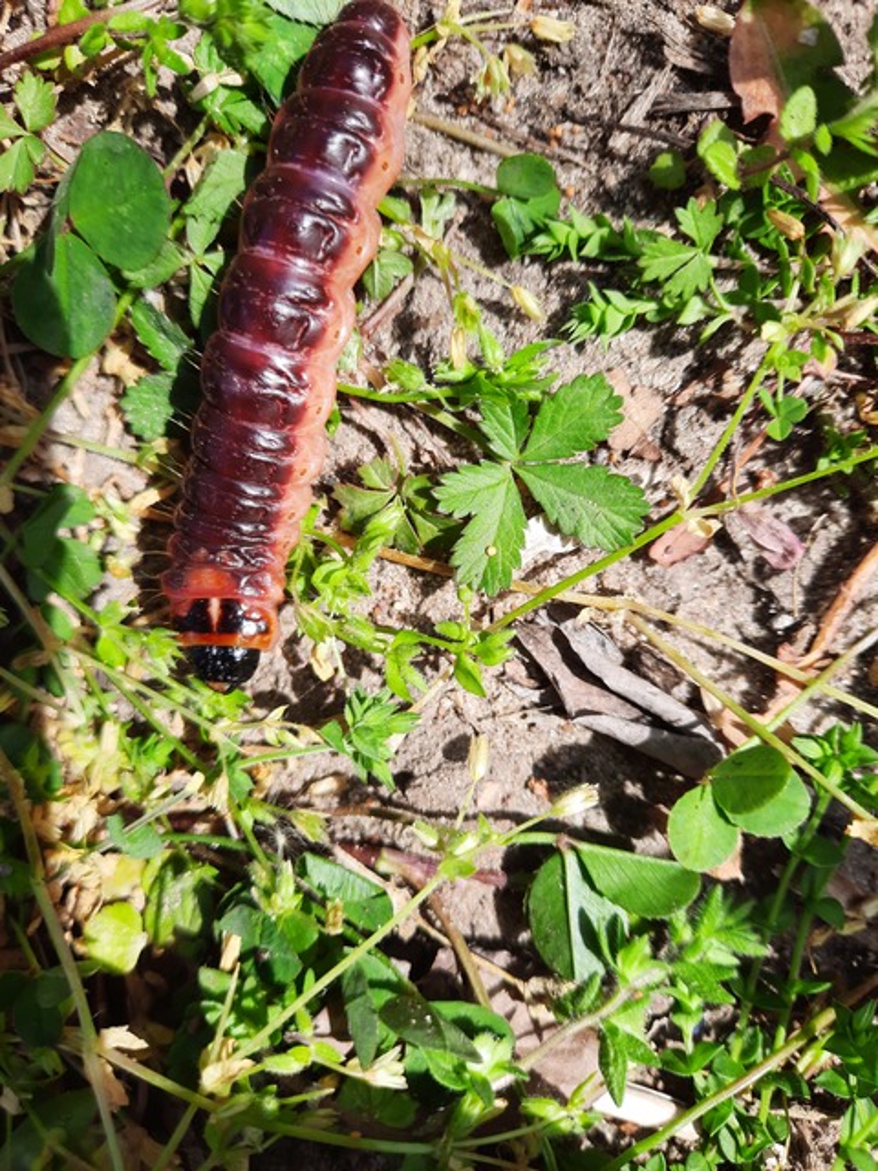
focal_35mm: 25
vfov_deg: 69.4
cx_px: 439
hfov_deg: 54.9
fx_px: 845
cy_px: 586
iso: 40
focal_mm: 4.6
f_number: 2
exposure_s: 1/622
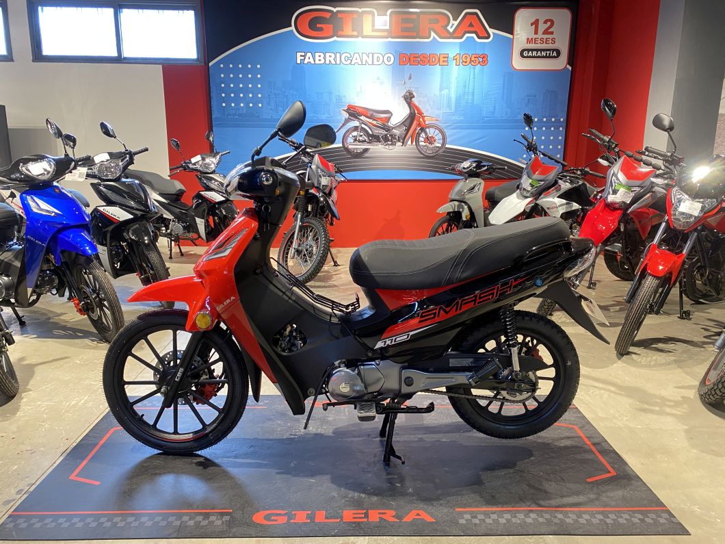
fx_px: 545
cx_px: 362
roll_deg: -0.1
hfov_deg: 67.3
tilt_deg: -13.2
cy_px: 272
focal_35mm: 26
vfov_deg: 53.1
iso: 250
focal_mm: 4.25
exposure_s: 1/50
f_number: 1.8
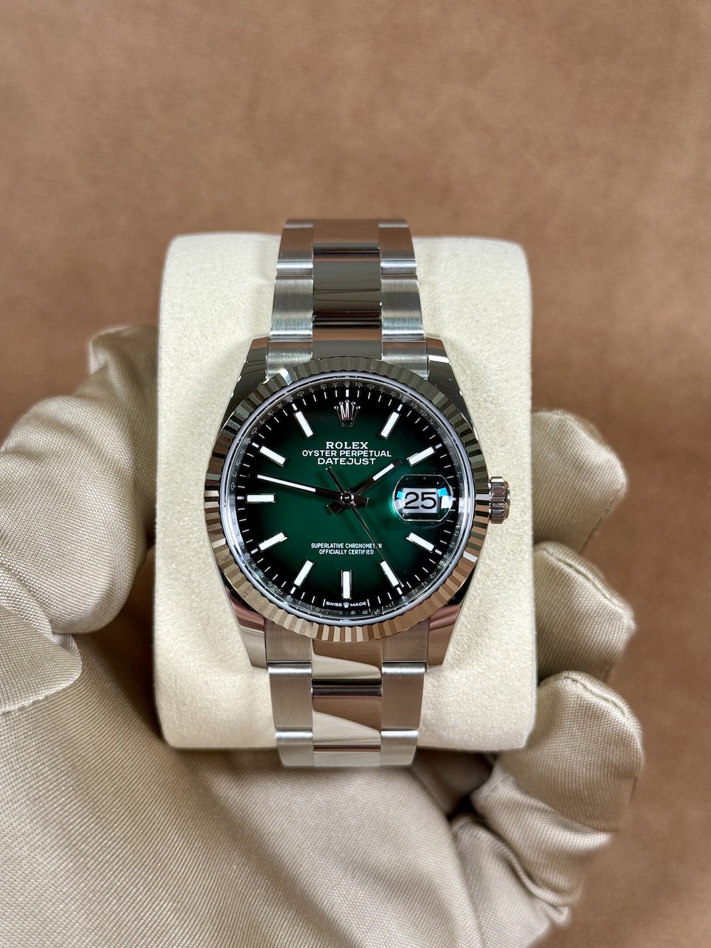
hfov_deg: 30.3
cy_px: 474
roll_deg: -0.3
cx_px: 356
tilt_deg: -20.9
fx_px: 1315
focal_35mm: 48
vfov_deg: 39.7
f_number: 1.78
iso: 50
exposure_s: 1/60
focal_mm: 6.76
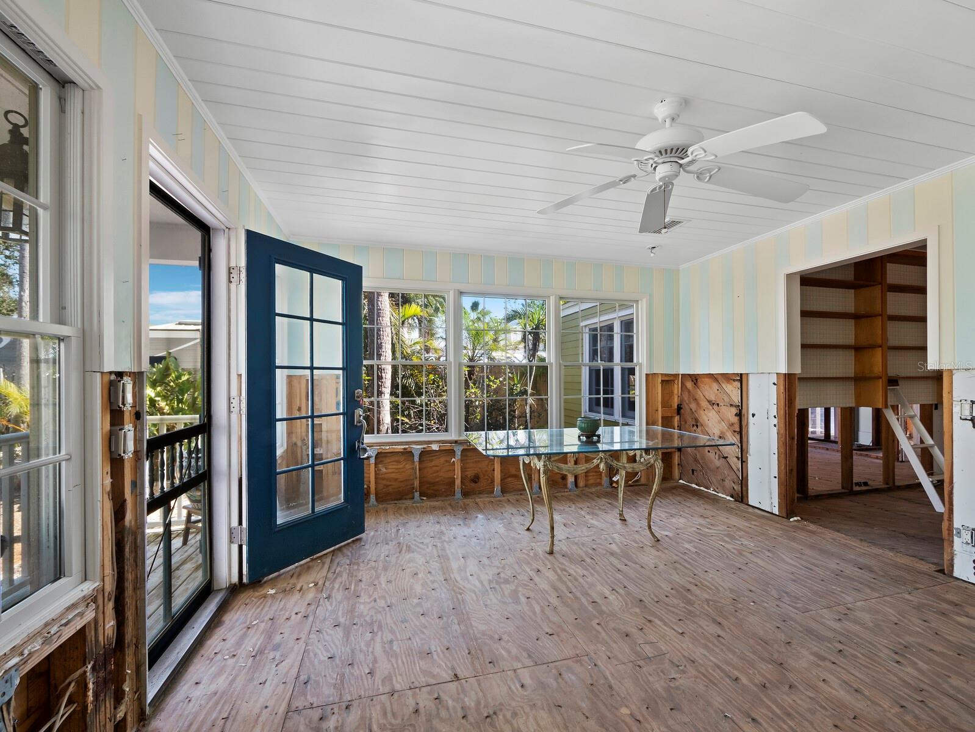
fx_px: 395
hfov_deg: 102.0
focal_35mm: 14
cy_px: 366
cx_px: 488
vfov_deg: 85.7
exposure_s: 1/4
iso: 400
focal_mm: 7
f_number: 11
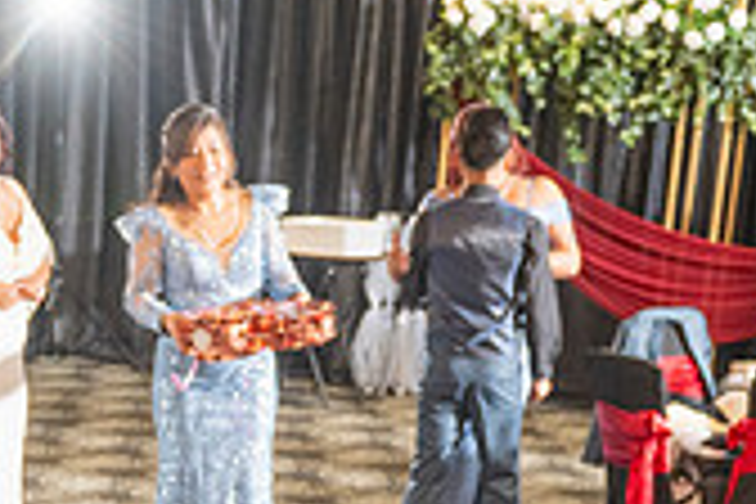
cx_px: 180
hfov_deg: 24.2
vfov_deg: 15.2
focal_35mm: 83
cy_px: 767
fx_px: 1743
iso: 800
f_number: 2.8
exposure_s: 1/125
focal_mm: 24
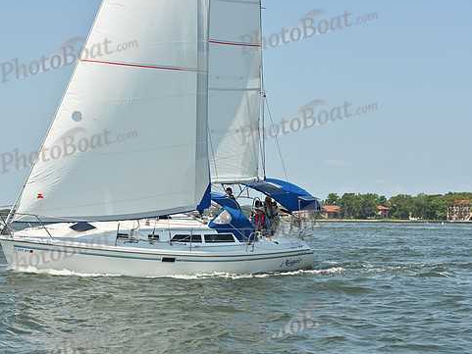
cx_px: 189
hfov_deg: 22.5
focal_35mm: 87
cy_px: 185
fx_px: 1187
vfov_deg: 17.0
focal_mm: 75
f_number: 9
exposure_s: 1/1250
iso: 320
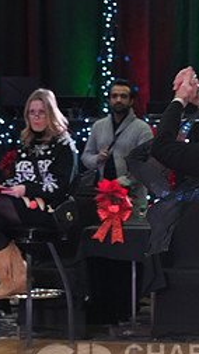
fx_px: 2436
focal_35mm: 260
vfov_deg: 8.2
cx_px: 211
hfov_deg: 4.7
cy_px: 372
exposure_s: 1/200
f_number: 7.1
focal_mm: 108
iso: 4000
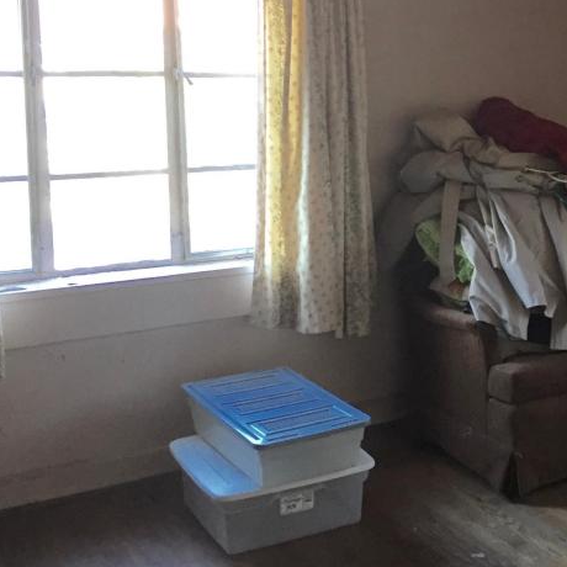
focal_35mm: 57
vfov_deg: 30.0
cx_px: 509
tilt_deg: -9.2
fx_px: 1056
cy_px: 251
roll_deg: -1.9
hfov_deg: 28.9
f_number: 2.2
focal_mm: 4.15
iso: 100
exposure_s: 1/30
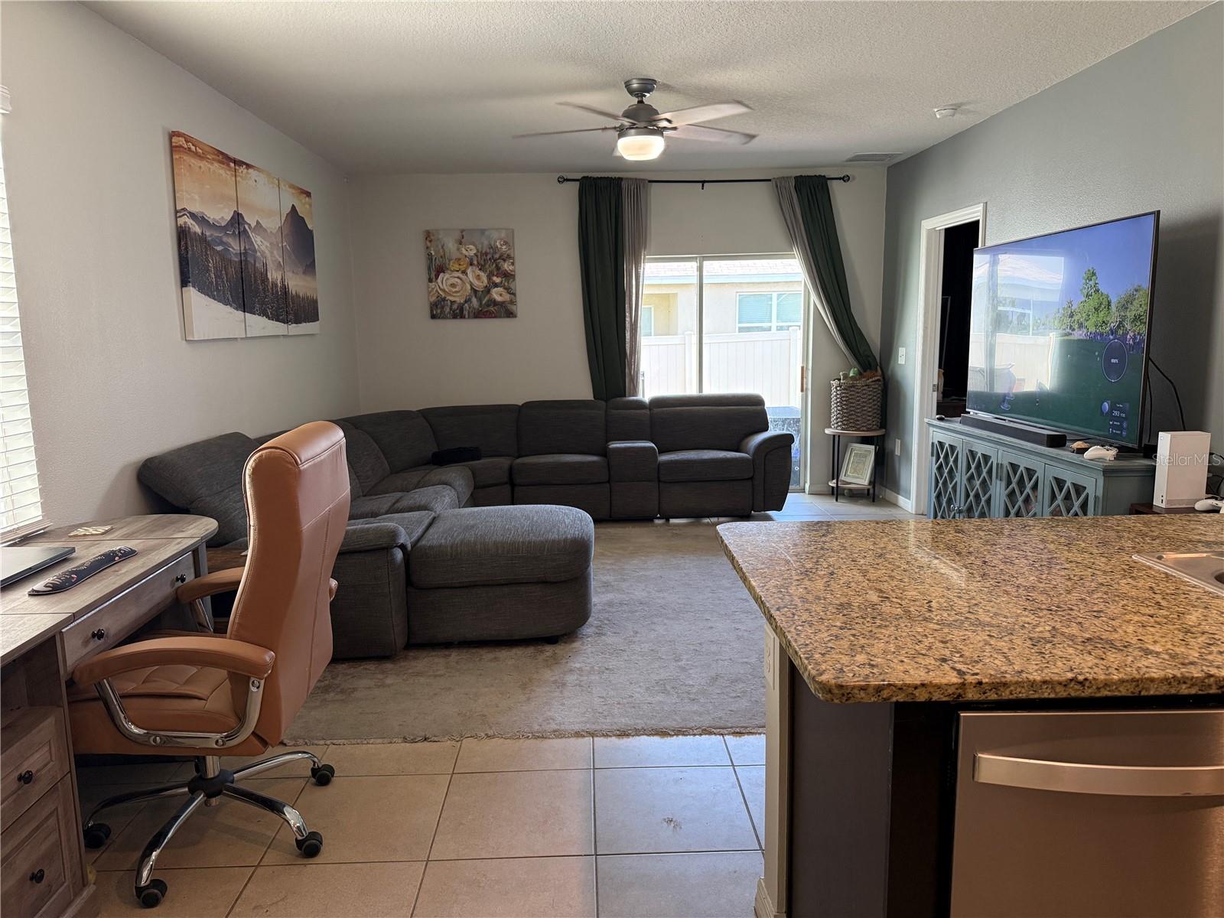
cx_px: 612
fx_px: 849
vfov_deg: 56.8
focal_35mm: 24
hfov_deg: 71.6
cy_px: 459
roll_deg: +0.6
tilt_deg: -7.2
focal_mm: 6.76
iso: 320
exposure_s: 1/120
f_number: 1.78
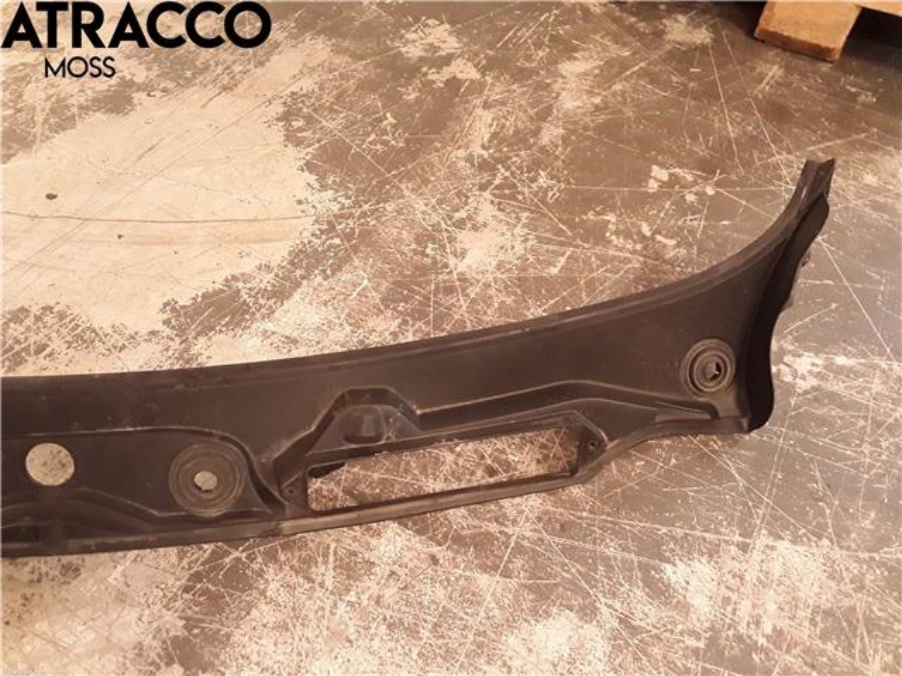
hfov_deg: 63.4
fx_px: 730
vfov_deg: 49.7
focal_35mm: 28
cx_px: 451
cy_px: 338
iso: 200
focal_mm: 2.91
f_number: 1.9
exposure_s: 1/33
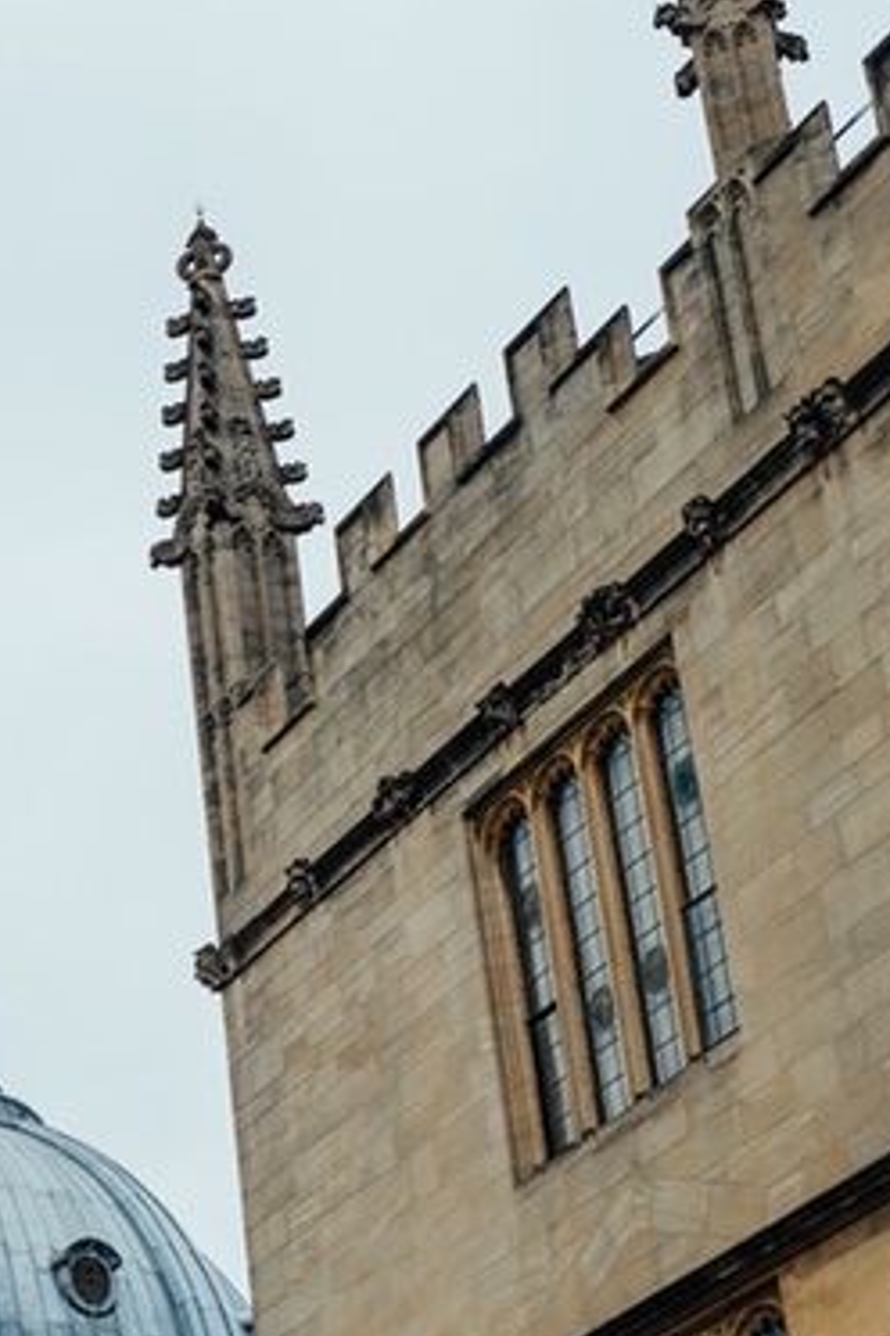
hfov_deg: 13.4
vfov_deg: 21.4
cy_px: 1061
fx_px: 3486
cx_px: -592
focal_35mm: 94
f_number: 4
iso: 200
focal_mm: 35
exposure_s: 1/2000
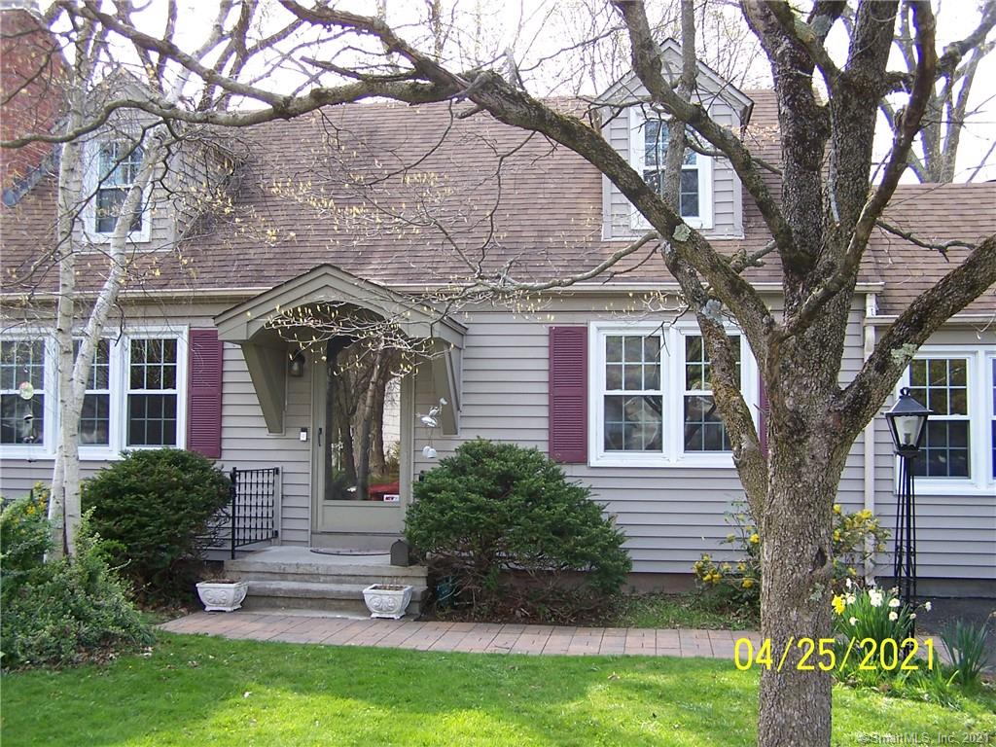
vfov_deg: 37.7
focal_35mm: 38
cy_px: 374
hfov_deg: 49.0
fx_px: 1093
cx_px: 498
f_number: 2.8
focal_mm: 6.3
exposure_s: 1/125
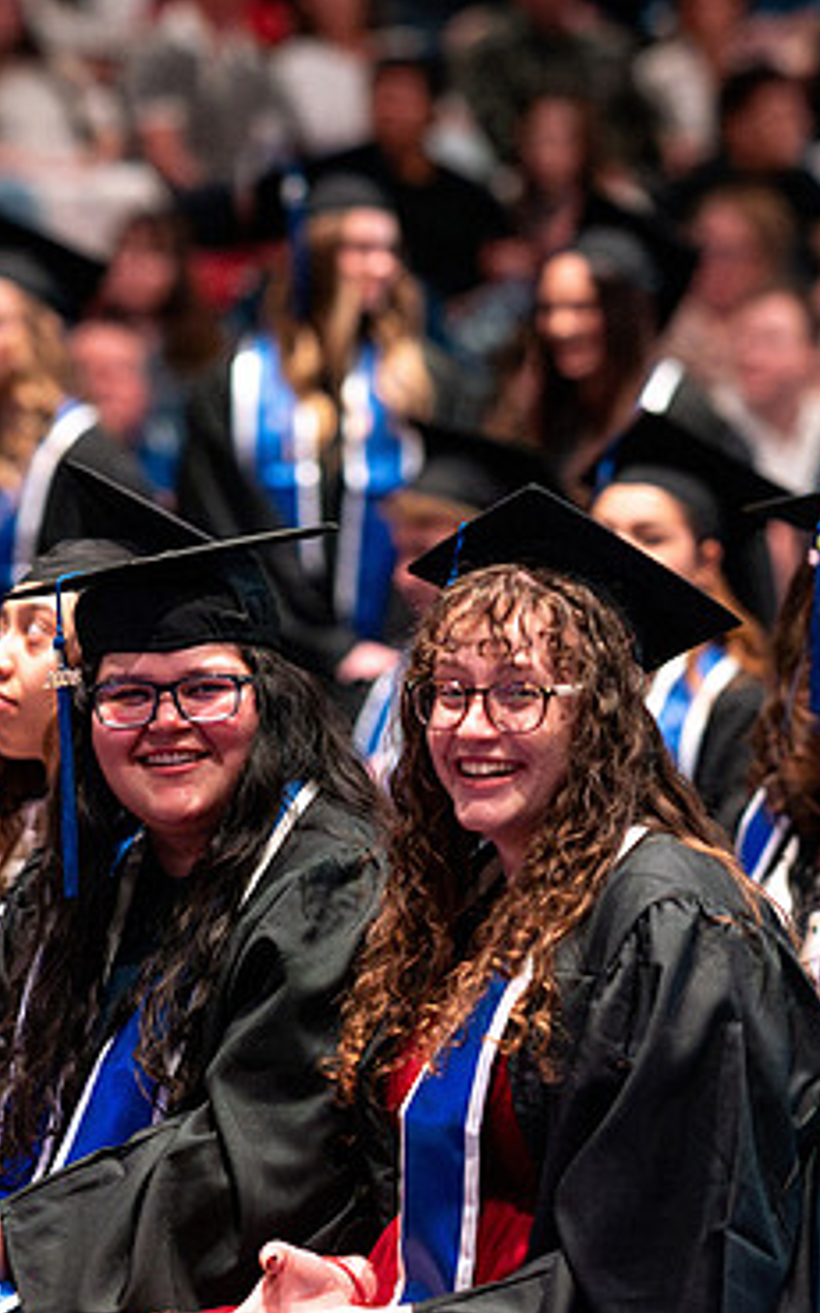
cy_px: 524
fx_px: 6942
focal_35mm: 194
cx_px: 316
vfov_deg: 10.8
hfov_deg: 6.8
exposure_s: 1/250
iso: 3200
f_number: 2
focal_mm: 105
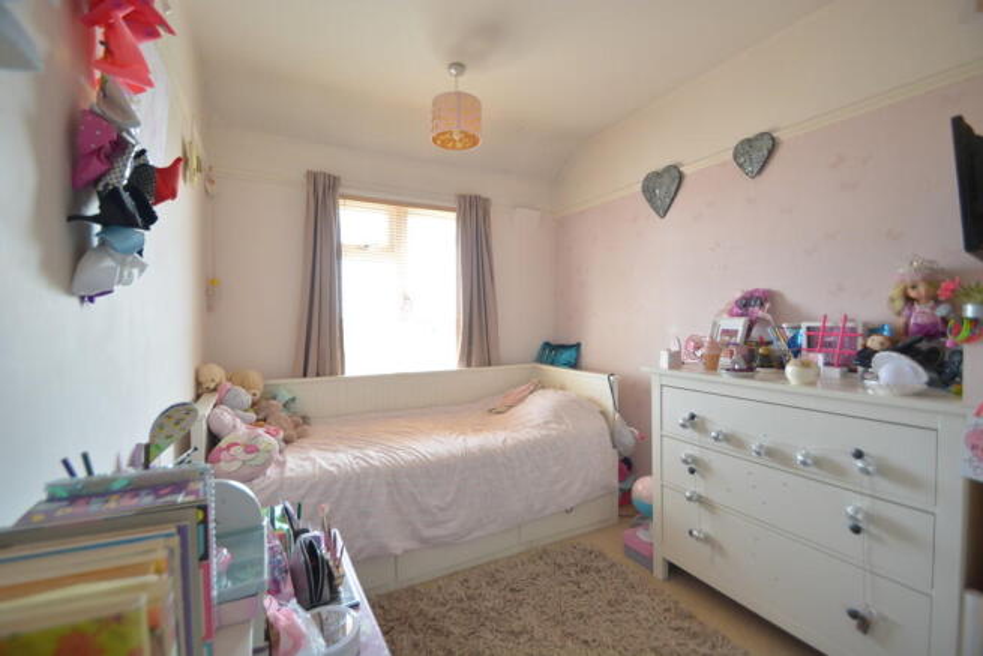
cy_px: 328
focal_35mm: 15
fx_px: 410
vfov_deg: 77.4
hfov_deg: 100.4
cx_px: 492
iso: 800
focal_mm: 10
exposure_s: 1/80
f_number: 4.5
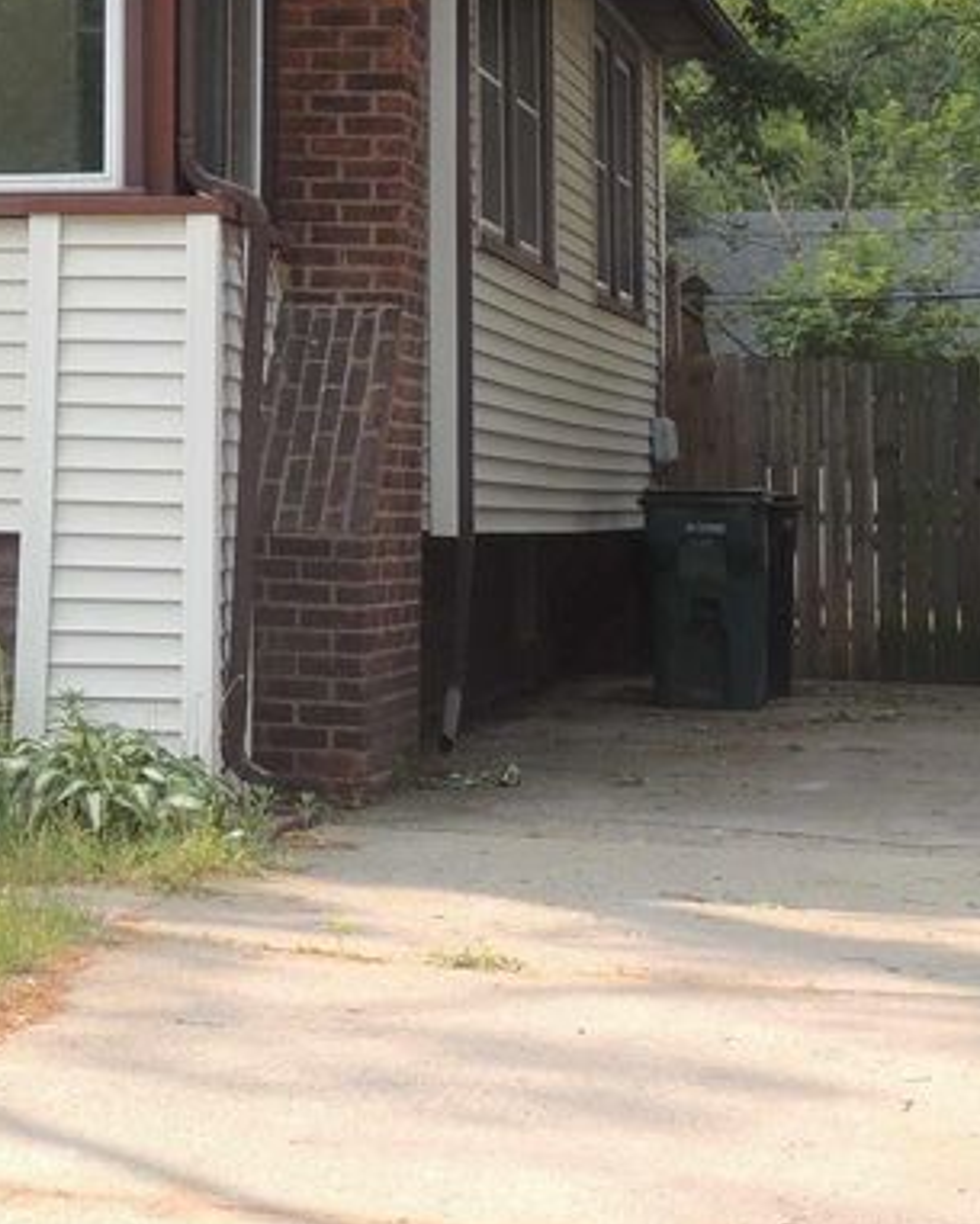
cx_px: -482
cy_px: 6
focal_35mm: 105
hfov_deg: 13.8
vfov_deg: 17.8
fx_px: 3805
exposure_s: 1/200
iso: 100
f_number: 3.3
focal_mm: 7.1
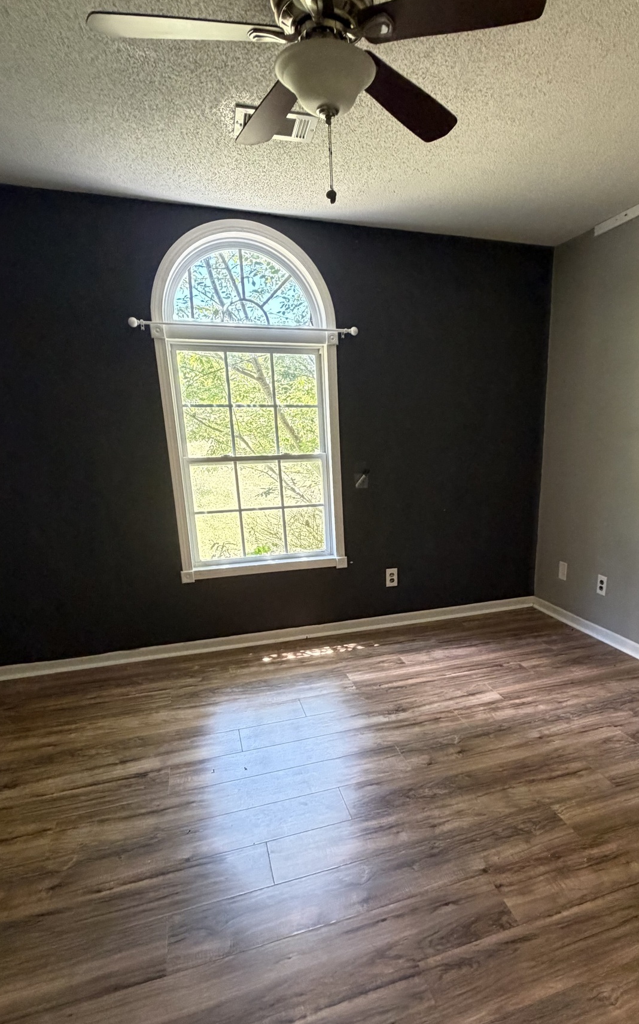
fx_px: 558
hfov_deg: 58.9
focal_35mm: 20
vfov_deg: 84.5
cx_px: 397
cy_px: 589
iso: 500
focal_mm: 2.22
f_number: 2.2
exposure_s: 1/60
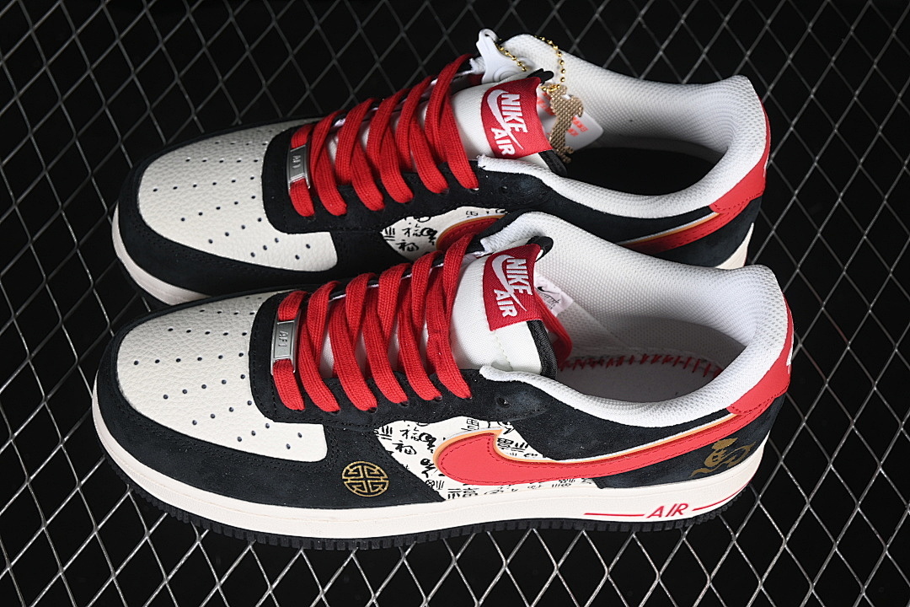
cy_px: 304
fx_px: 1896
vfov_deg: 18.2
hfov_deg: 27.0
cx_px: 455
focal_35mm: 75
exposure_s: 1/60
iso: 160
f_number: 6.3
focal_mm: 50
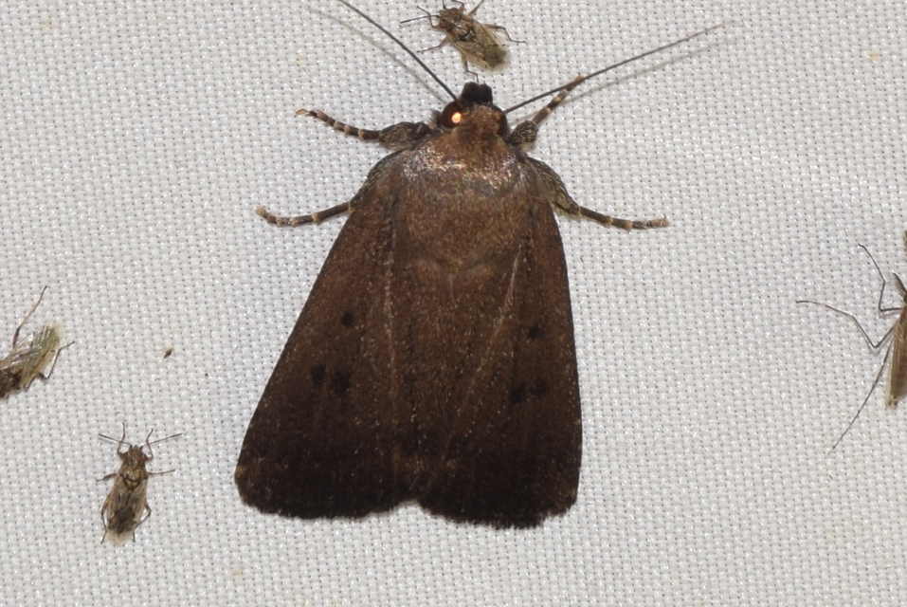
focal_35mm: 210
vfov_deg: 6.6
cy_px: 304
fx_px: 5296
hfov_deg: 9.8
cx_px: 454
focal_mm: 140
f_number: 13
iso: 100
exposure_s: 1/160
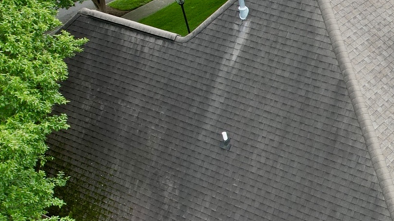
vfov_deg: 37.1
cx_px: 208
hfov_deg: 62.6
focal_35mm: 31
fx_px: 324
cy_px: 158
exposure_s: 1/400
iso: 100
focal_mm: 8.38
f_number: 2.8
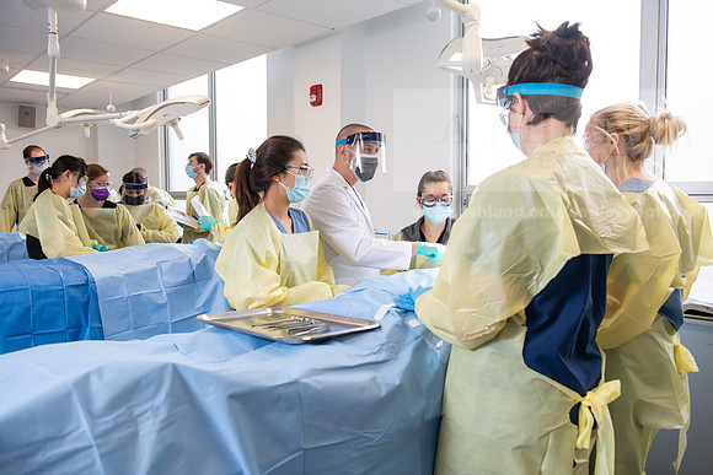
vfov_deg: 46.4
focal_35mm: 28
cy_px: 238
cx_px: 356
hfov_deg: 65.5
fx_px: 555
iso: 500
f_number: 4
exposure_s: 1/200
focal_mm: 28
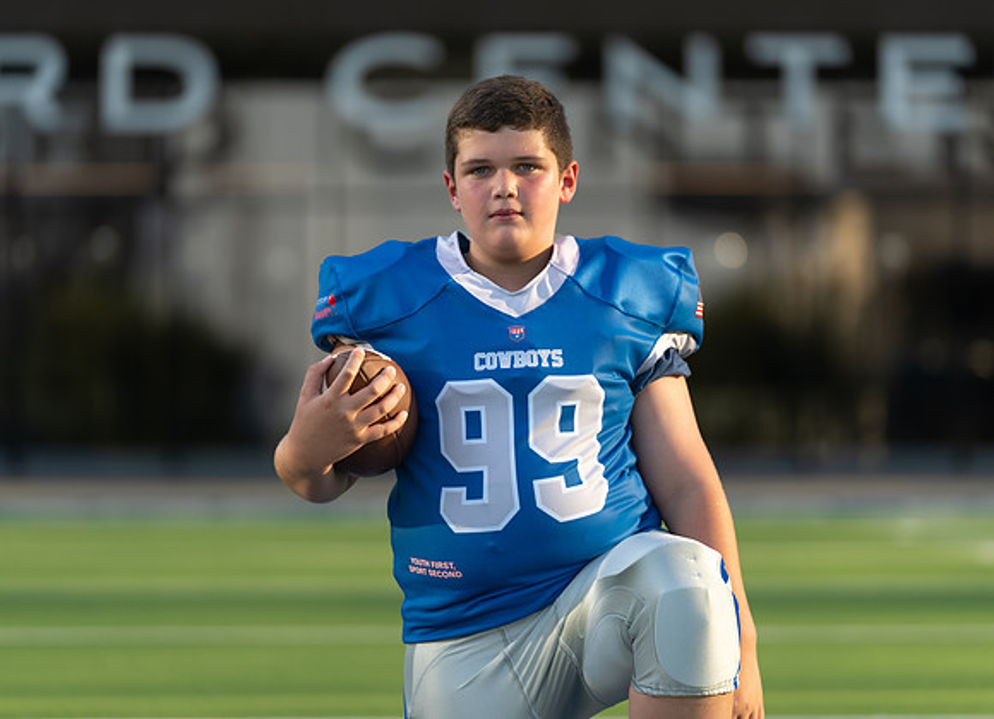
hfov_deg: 10.6
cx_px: 492
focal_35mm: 188
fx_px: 5344
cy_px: 326
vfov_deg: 7.7
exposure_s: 1/640
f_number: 2.8
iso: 100
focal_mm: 159
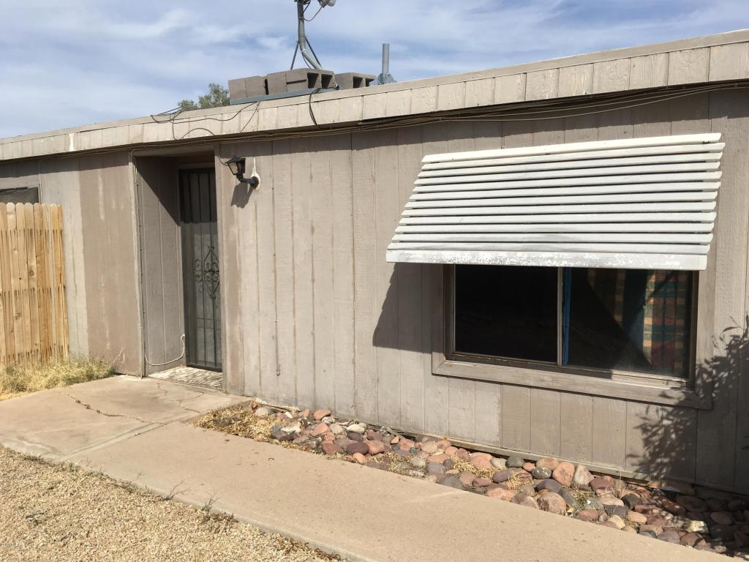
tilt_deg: -7.4
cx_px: 374
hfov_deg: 61.7
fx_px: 627
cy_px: 281
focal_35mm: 29
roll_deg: +1.7
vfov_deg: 48.2
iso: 25
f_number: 2.2
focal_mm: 4.15
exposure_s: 1/2747
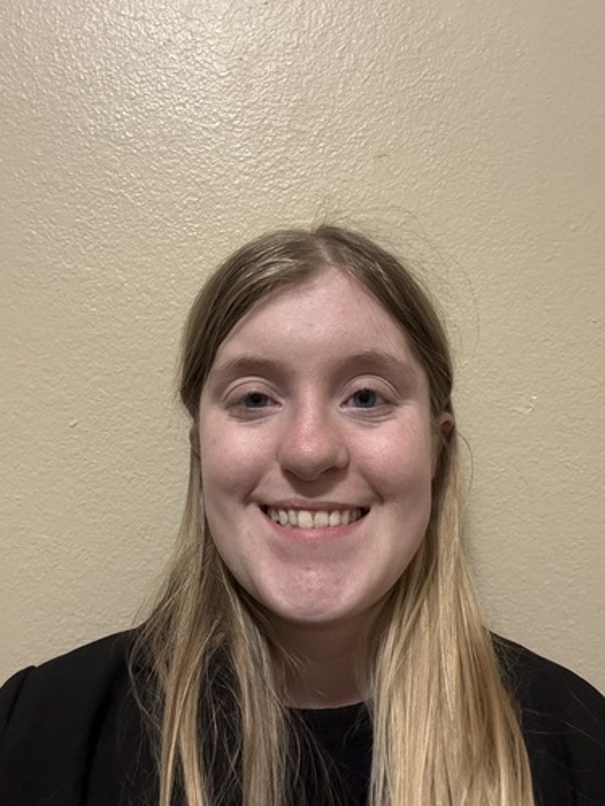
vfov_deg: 60.0
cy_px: 403
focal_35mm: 30
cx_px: 302
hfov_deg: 46.8
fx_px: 699
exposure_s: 1/30
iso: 500
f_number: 1.9
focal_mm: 2.69
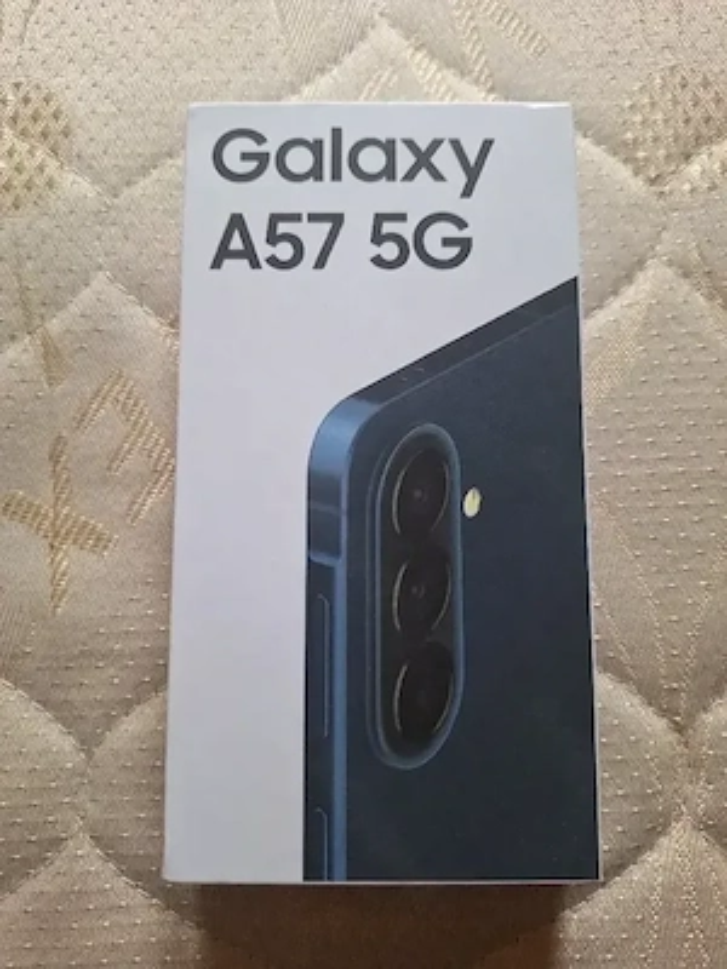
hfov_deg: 58.9
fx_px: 644
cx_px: 364
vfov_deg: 73.9
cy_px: 484
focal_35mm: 23
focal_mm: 5.54
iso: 160
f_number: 1.8
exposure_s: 1/40
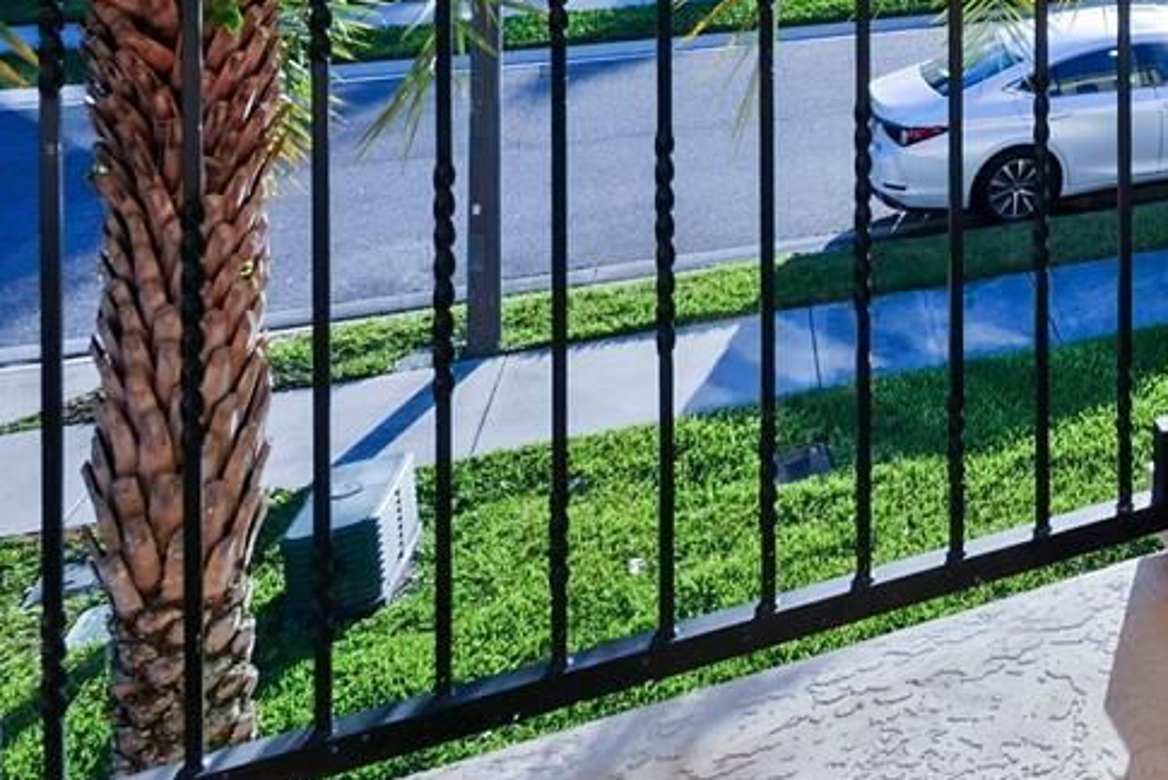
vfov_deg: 23.4
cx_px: 1599
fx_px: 1558
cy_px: -344
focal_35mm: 48
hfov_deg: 30.3
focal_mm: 7
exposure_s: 1/320
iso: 200
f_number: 6.3
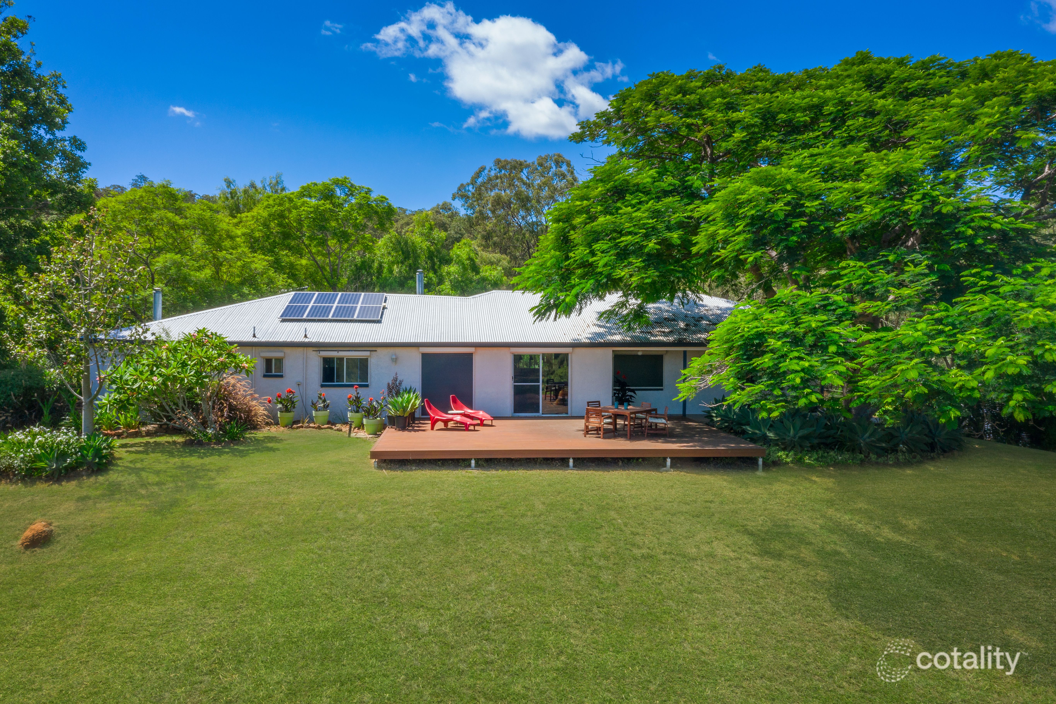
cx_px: 528
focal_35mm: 28
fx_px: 821
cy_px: 352
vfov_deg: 46.4
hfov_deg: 65.5
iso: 100
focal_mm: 10.26
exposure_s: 1/80
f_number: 11
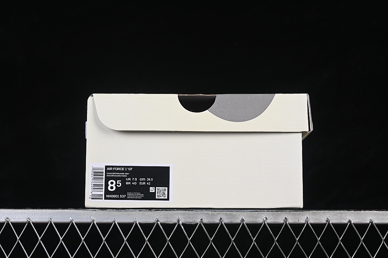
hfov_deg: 27.0
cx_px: 194
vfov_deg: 18.2
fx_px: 808
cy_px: 129
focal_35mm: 75
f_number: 8
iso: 160
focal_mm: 50
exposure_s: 1/80
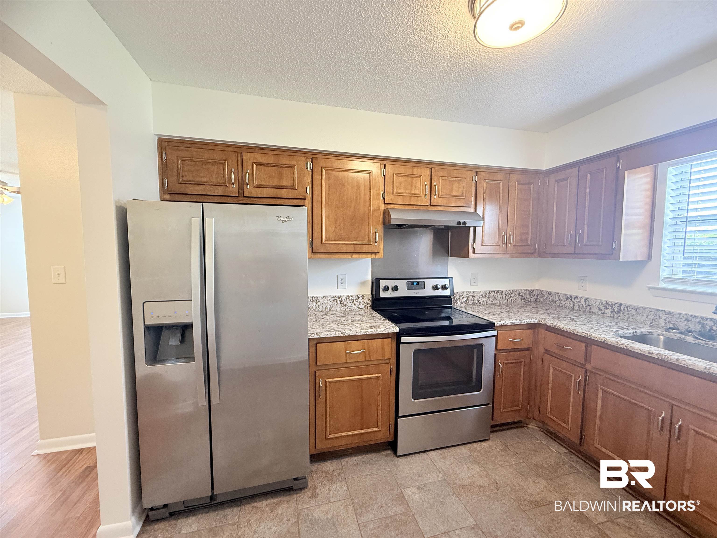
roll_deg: -0.7
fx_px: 290
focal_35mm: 14
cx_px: 358
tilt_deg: -3.3
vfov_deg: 85.7
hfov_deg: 102.1
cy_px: 269
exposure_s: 1/60
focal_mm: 2.22
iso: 320
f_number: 2.2
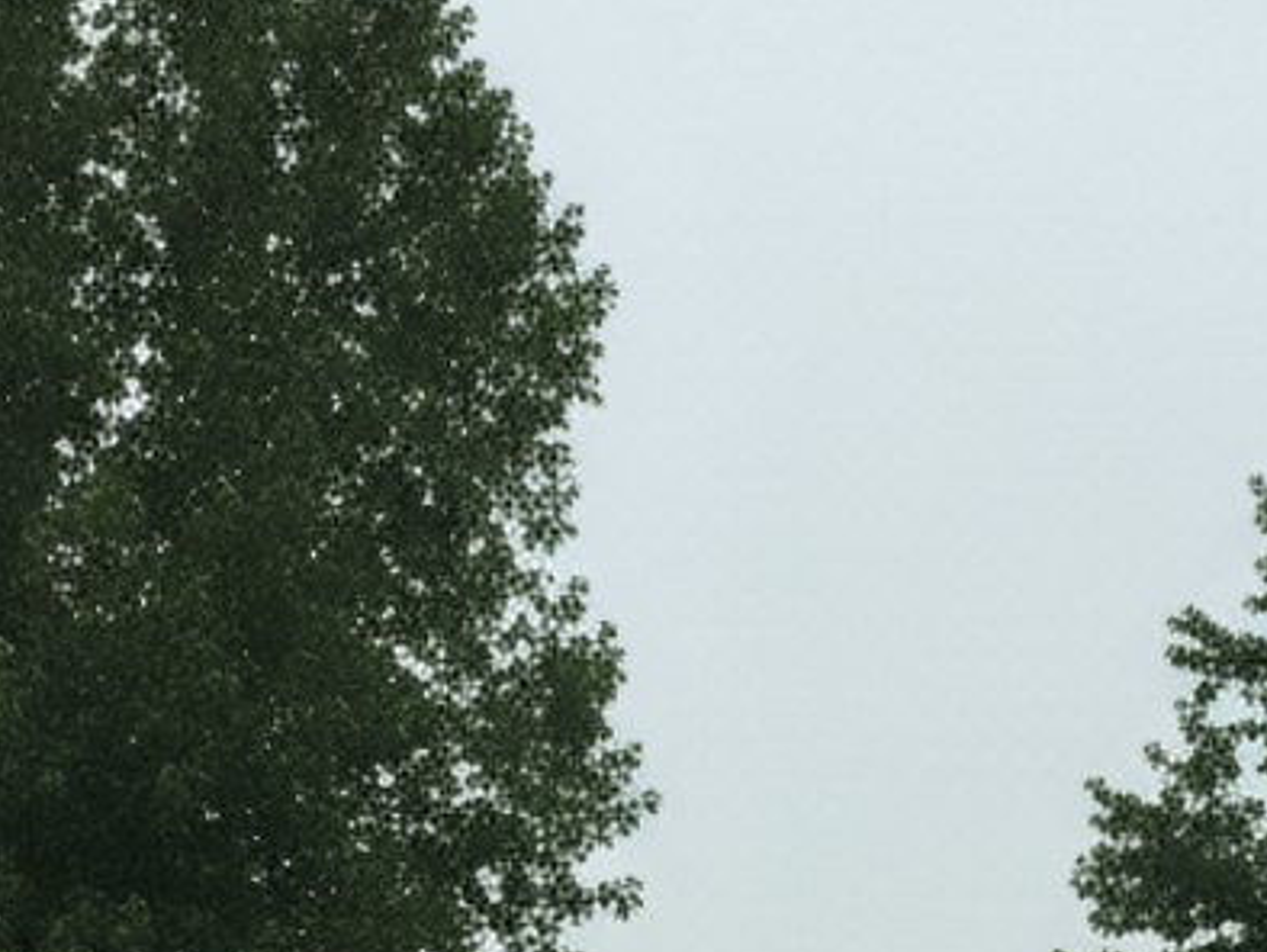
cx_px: 740
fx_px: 2564
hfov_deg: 27.7
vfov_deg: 19.9
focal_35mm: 70
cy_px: 1110
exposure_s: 1/1365
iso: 935
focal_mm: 6.4
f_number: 1.8
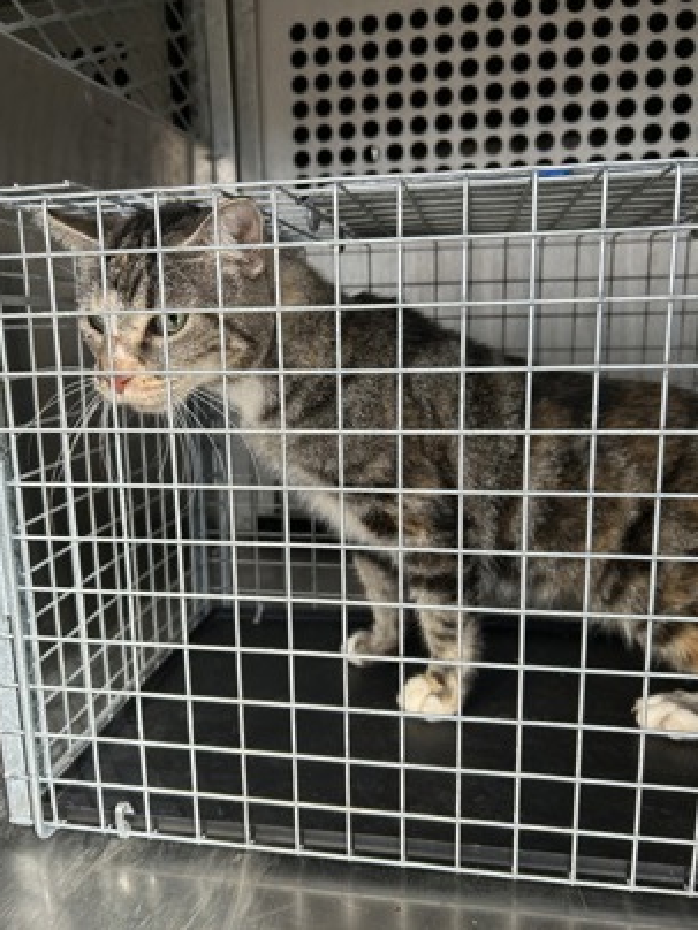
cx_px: 342
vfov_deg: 65.3
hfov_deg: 51.4
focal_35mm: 27
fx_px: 726
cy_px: 479
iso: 50
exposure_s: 1/482
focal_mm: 5.7
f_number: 1.5
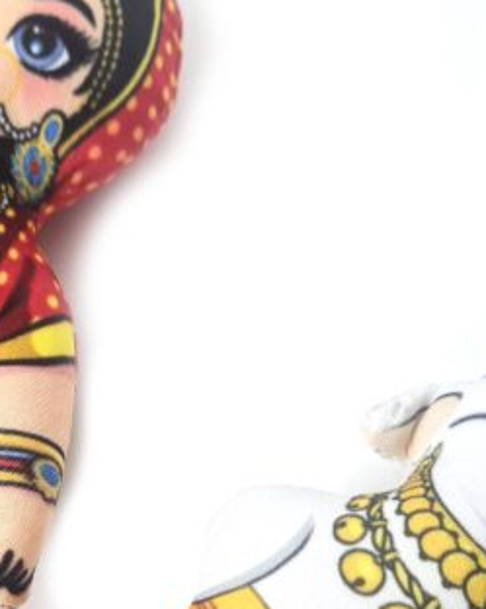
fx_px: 1026
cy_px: 471
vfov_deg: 32.3
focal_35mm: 57
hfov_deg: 26.1
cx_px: 94
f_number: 1.8
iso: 100
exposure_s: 1/120
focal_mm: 5.4
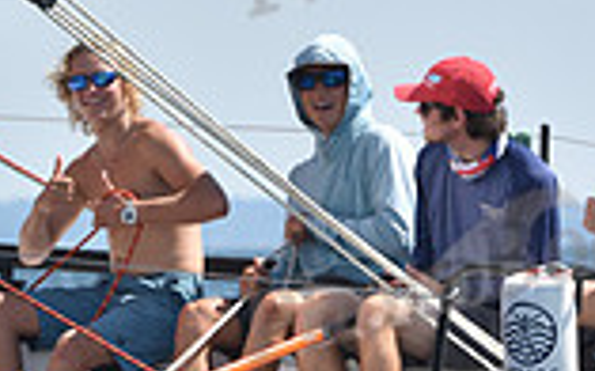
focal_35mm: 642
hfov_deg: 3.3
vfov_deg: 2.0
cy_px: 517
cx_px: 49
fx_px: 10407
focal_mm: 170
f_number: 7.1
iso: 320
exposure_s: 1/1250
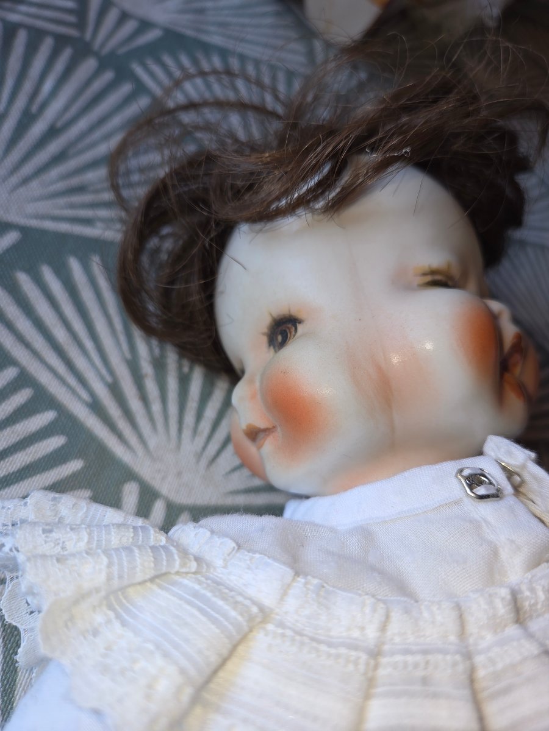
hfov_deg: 58.9
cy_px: 366
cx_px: 274
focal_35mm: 23
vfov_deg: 73.9
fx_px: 486
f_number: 1.8
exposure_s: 1/120
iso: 80
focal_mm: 5.4
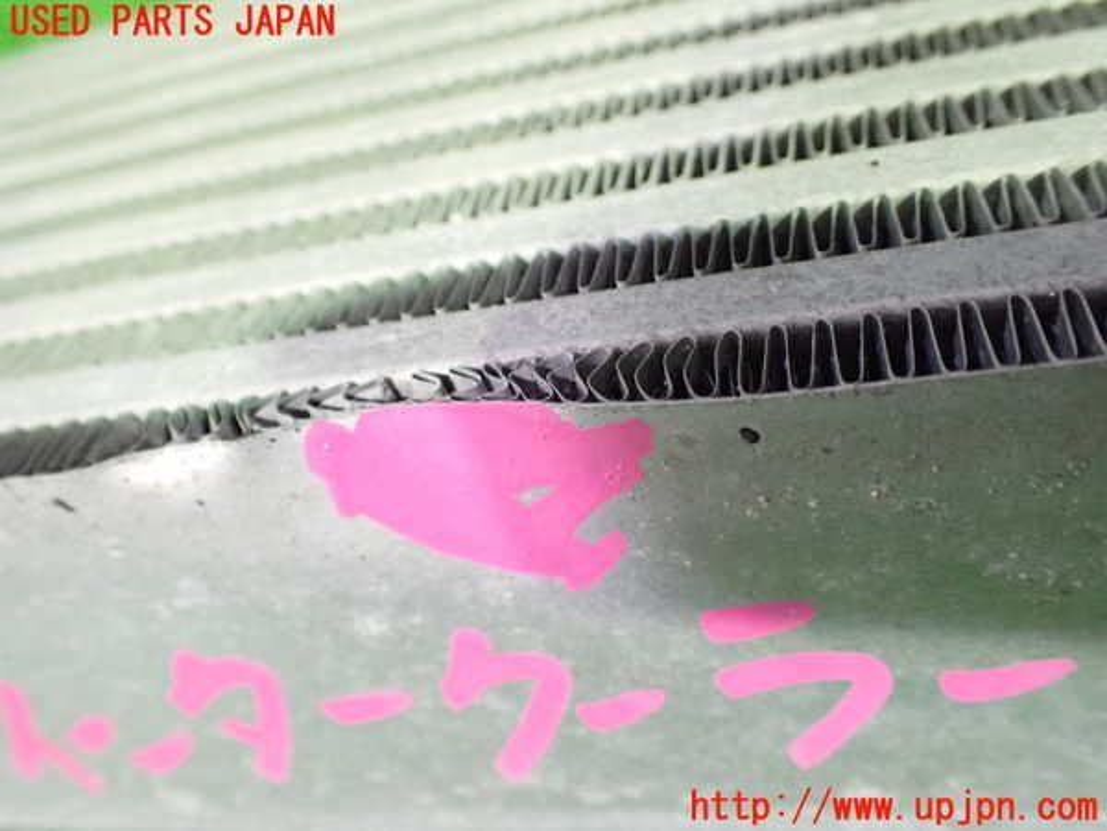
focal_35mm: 30
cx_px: 554
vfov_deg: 46.8
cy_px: 416
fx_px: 959
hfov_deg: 60.0
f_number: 2.3
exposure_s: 1/30
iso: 800
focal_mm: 5.4
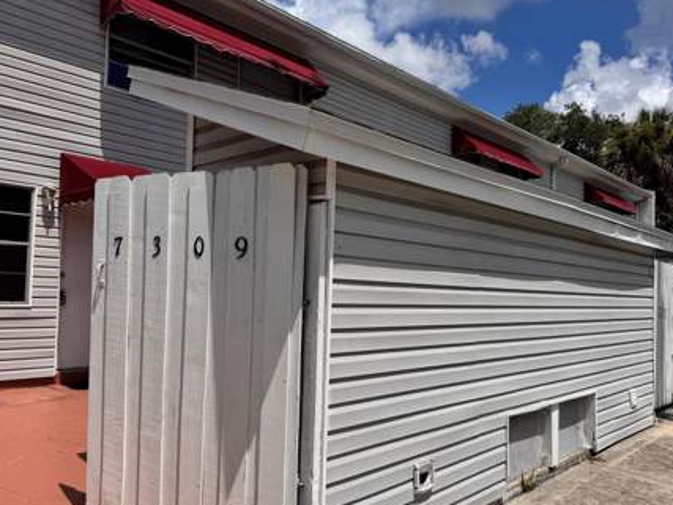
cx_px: 344
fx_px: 525
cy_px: 270
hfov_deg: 65.3
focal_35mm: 27
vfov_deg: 51.3
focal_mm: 6.76
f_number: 1.78
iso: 80
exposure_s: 1/10417
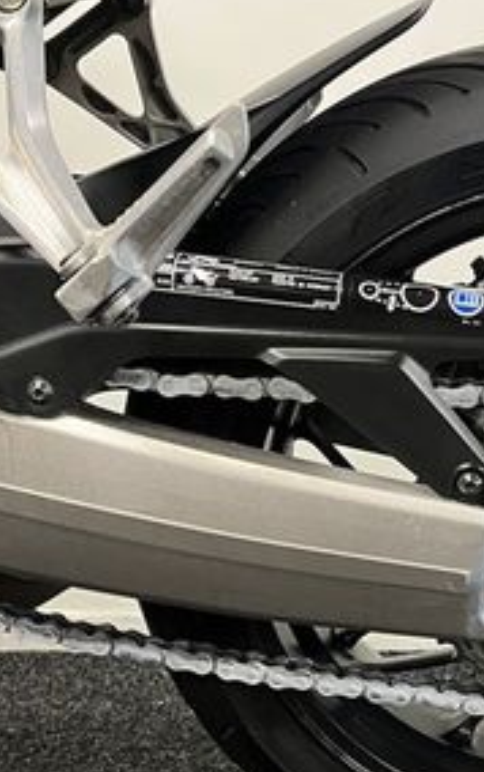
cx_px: 500
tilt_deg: -12.3
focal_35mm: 62
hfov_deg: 20.2
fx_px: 1306
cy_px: 503
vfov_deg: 32.7
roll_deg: -0.6
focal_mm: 5.1
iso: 250
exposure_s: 1/50
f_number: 1.6
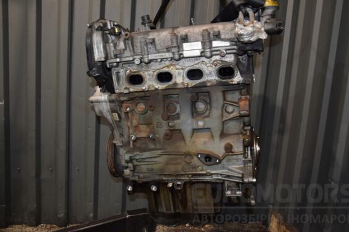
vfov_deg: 39.4
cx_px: 181
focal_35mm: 34
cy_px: 111
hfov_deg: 56.4
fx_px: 325
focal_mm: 21
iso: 800
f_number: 5
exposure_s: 1/60
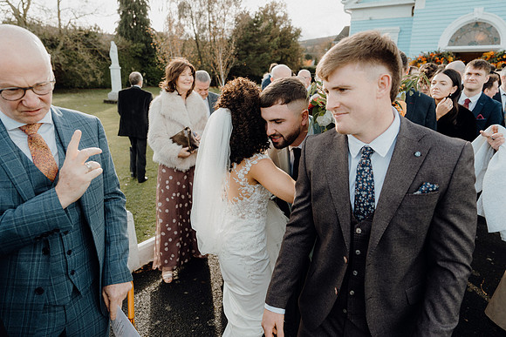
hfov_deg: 73.7
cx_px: 253
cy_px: 168
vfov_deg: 53.2
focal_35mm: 24
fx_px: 337
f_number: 3.5
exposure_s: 1/400
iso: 160
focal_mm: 24
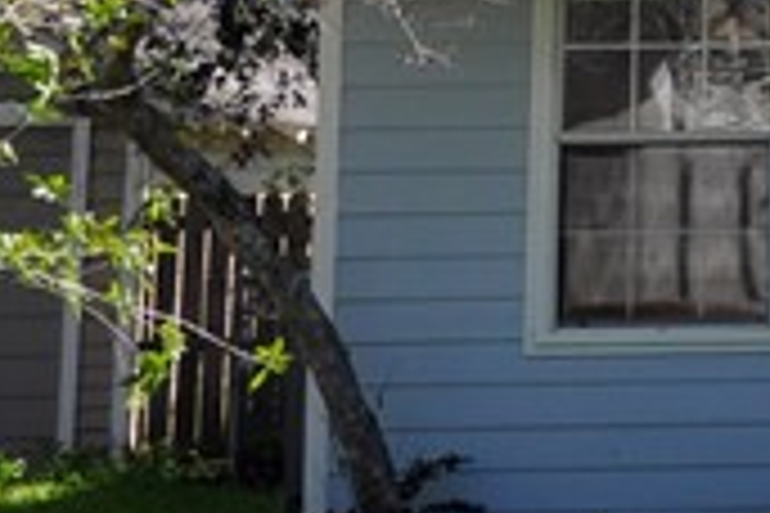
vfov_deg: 5.5
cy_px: -315
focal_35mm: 248
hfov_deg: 7.5
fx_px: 5304
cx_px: 2121
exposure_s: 1/350
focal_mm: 26
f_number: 9.5
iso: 200
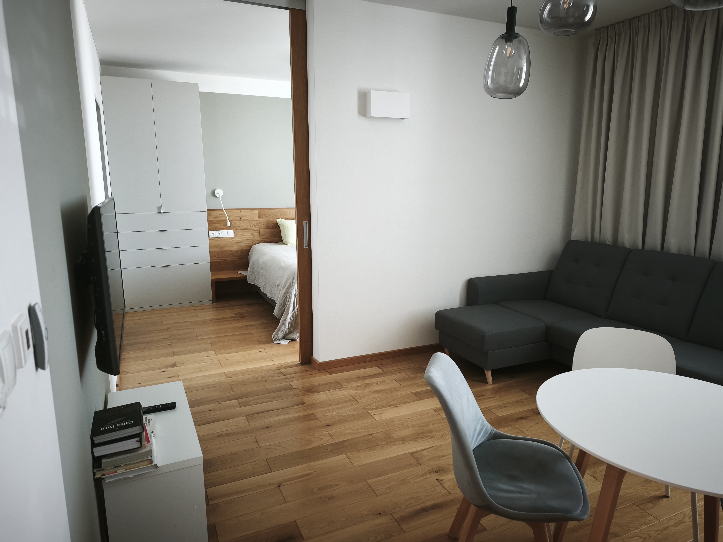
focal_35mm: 23
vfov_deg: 58.9
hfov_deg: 73.9
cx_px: 362
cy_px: 271
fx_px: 480
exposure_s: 1/33.3
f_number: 1.62
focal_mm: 6.45
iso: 800
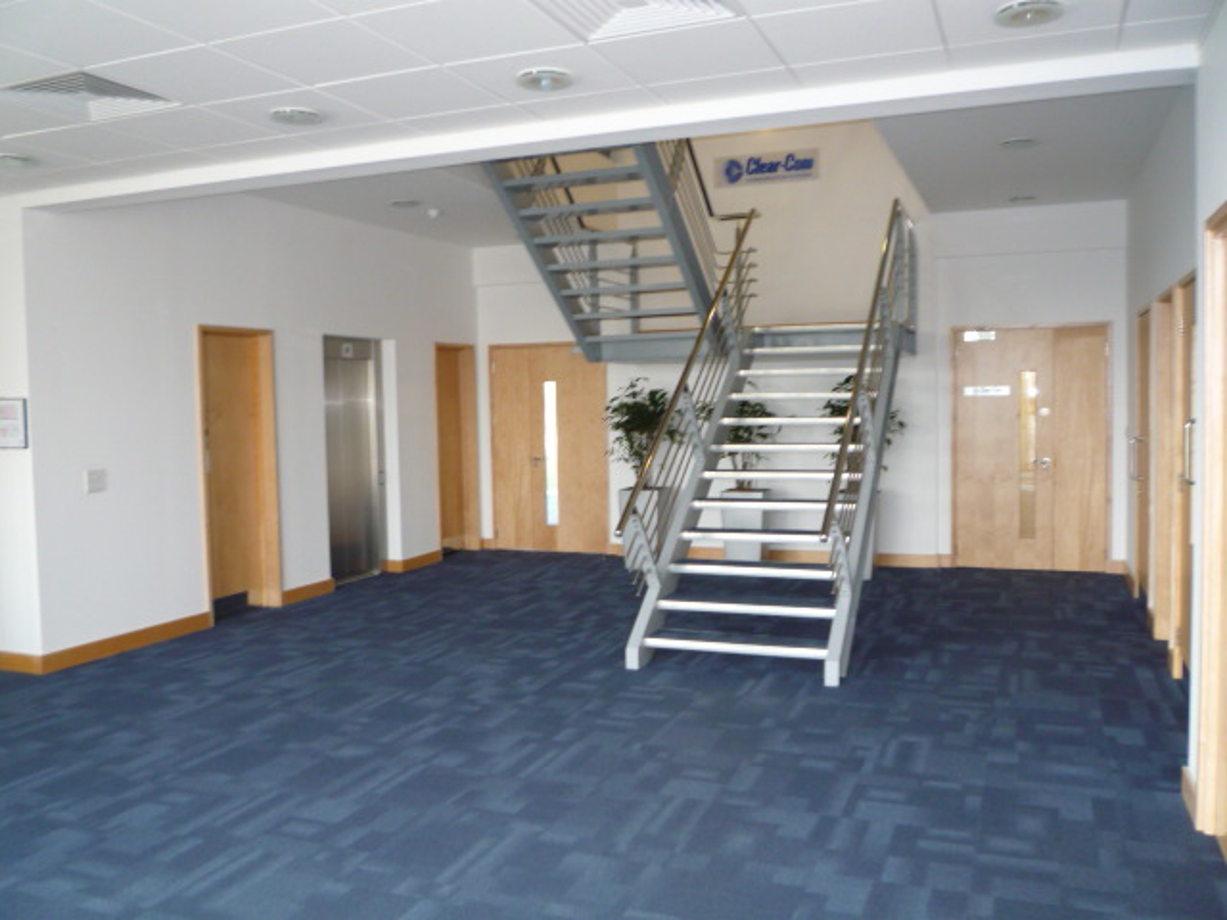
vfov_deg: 46.8
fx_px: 1063
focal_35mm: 30
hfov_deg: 60.0
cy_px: 460
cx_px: 614
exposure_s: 1/30
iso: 200
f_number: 3.3
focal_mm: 5.2
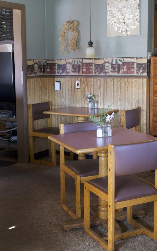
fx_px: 377
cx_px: 94
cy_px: 124
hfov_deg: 23.5
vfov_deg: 36.9
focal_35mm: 55
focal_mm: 35
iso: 5000
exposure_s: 1/400
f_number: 3.5
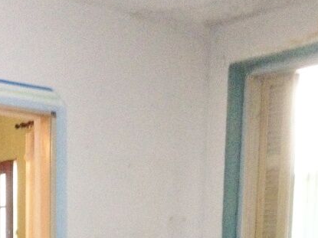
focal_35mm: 81
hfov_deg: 24.1
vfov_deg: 17.1
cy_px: 313
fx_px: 744
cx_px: 124
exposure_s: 1/20
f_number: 2.4
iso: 400
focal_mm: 4.28
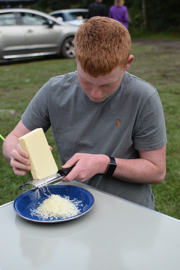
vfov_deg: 37.9
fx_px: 394
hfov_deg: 25.8
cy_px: 135
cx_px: 90
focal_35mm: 52
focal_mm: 35
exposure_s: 1/1000
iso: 720
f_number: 4
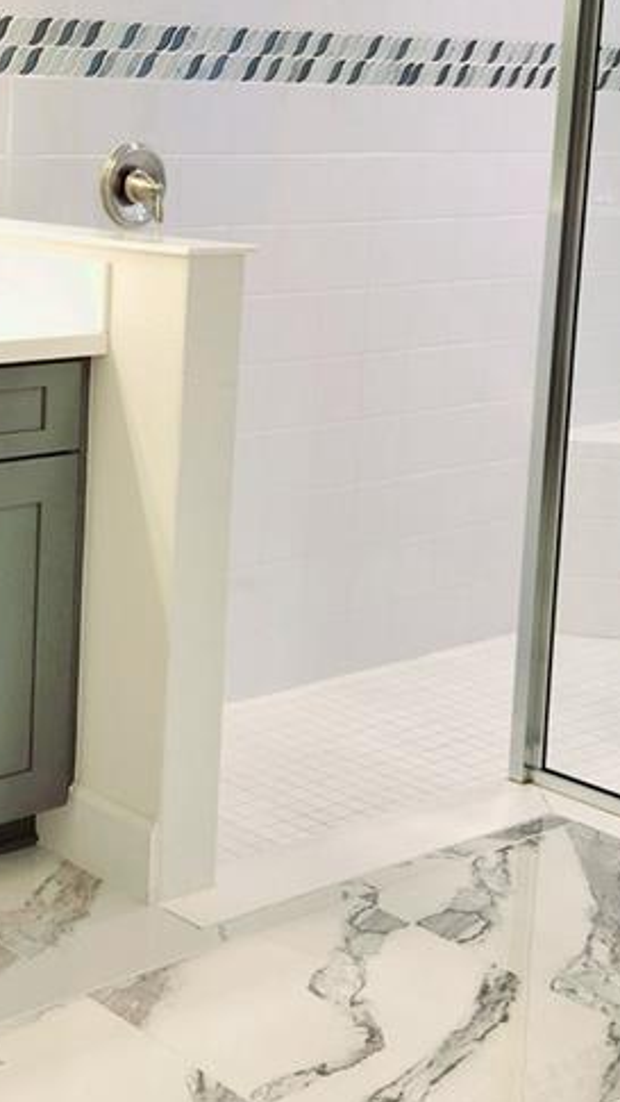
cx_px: -68
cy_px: 332
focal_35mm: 62
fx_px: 1811
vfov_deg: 33.4
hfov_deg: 18.7
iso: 64
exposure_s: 1/120
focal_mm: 5.4
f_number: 1.8
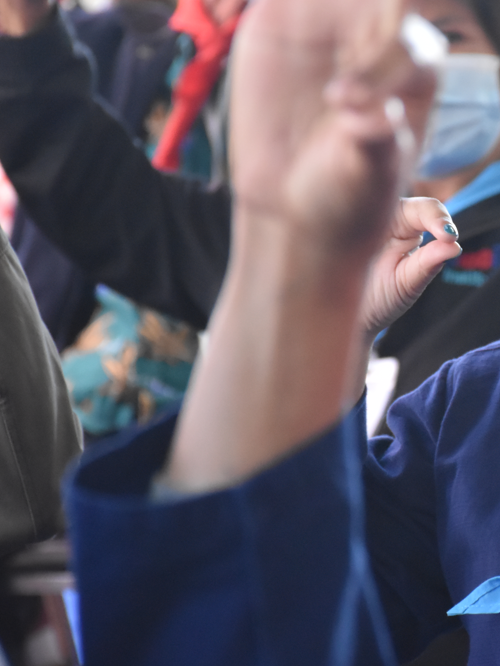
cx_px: 489
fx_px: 5603
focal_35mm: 291
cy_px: 342
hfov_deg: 5.1
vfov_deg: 6.8
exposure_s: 1/60
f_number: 5.6
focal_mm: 105
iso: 3200
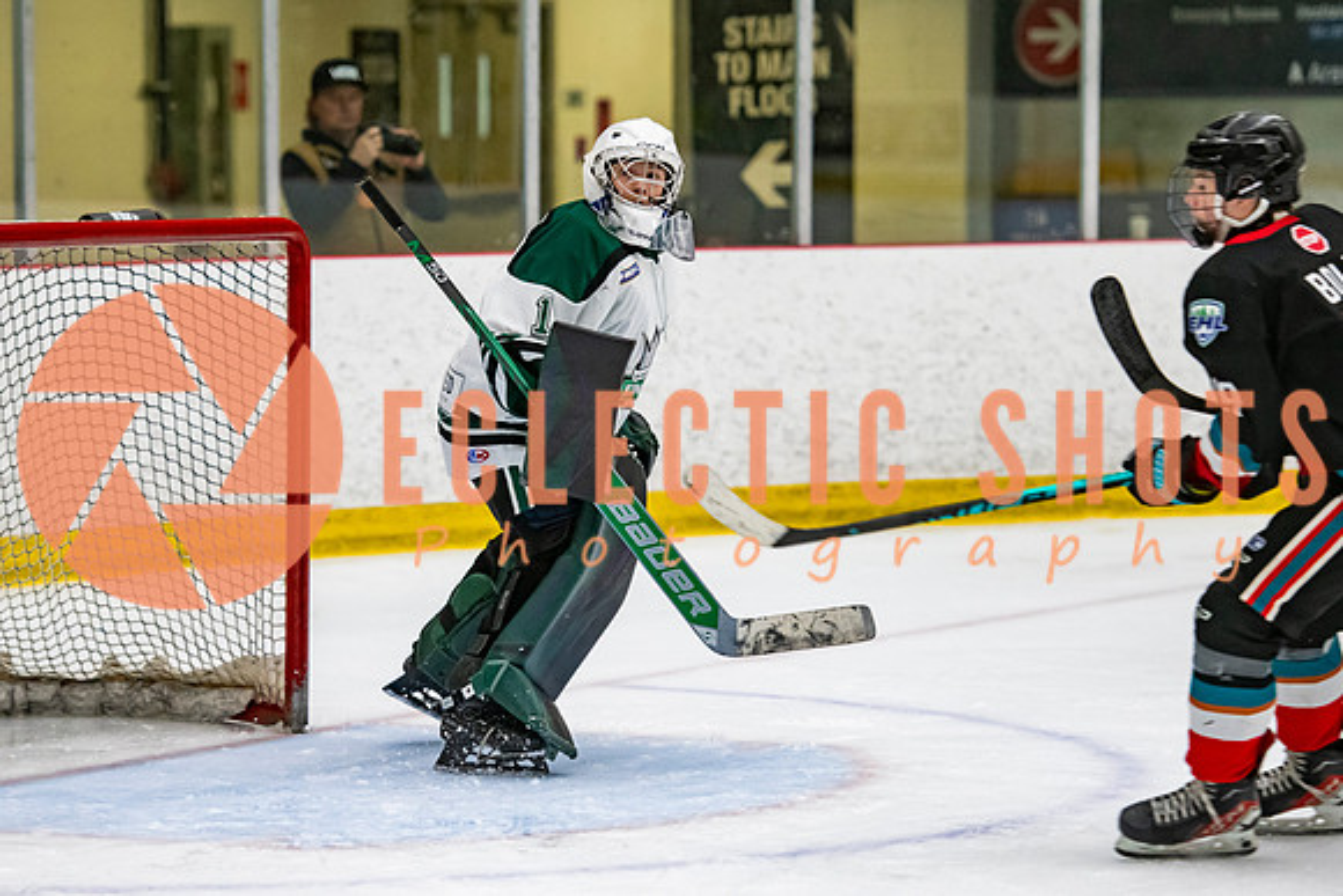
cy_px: 508
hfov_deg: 11.2
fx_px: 6832
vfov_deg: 7.5
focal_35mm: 183
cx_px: 624
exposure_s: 1/640
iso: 2000
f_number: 3.2
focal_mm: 130
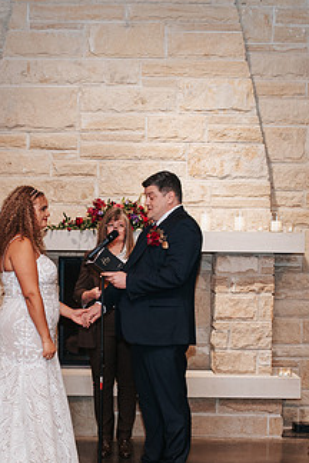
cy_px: 310
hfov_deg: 15.2
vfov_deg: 22.8
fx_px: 1146
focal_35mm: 89
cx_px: 52
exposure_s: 1/200
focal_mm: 35
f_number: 2.8
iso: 1000
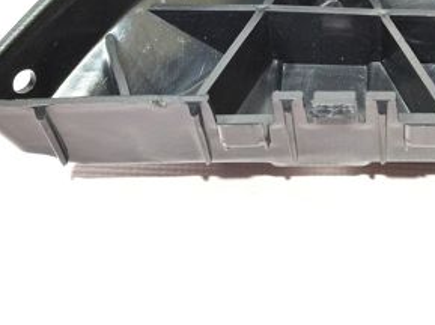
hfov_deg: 23.3
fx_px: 1029
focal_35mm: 82
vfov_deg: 17.5
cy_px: -8
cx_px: 384
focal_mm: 4.75
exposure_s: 1/100
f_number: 1.75
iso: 284
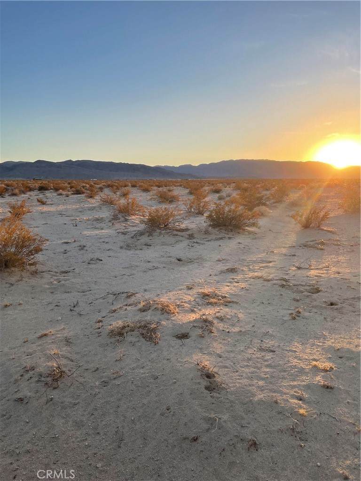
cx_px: 180
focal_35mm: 26
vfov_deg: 67.3
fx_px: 362
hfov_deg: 53.1
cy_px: 240
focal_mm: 4.2
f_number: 1.6
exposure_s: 1/1715
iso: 32
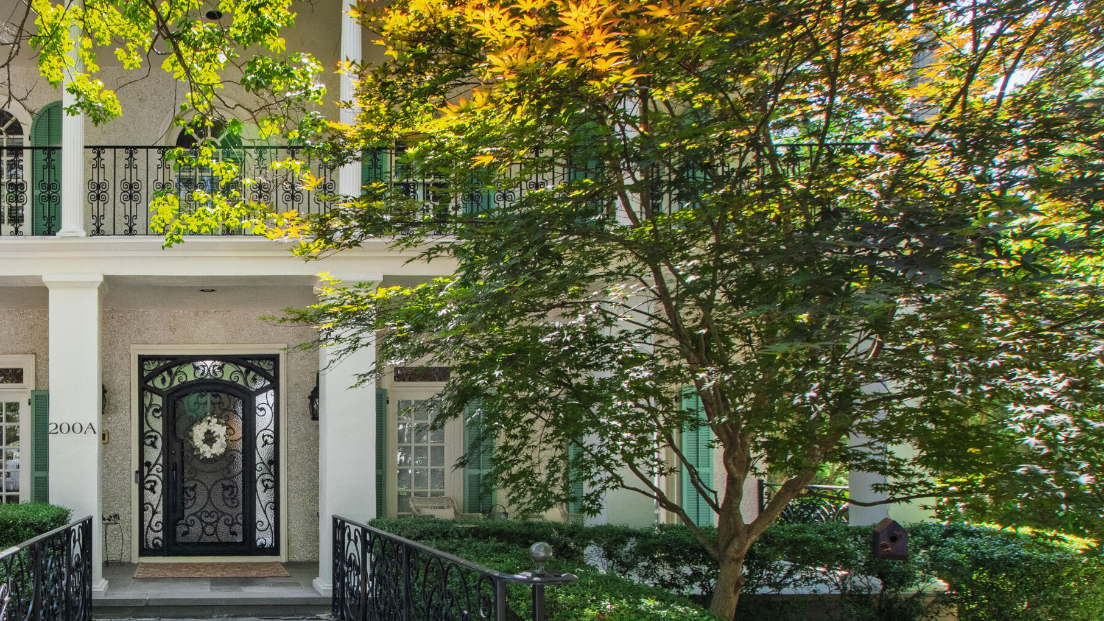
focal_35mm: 26
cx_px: 204
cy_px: 423
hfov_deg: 64.8
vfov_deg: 43.7
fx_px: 761
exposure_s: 1/125
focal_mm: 10
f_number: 8
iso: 500
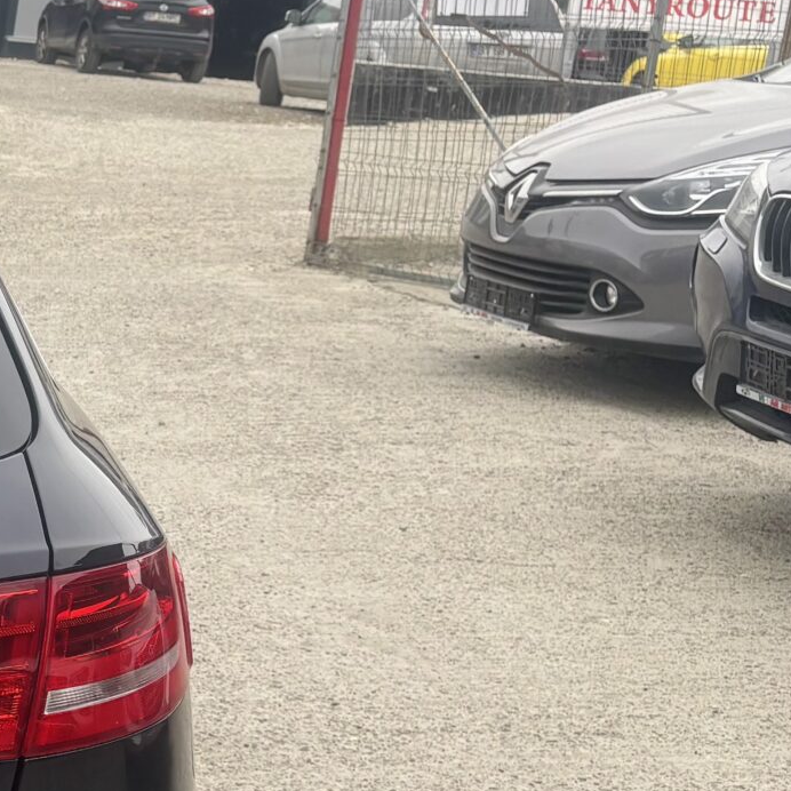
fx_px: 2197
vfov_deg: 20.4
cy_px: 404
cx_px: -557
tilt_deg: -9.9
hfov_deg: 17.3
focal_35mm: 85
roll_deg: -5.5
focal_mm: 5.96
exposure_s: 1/413
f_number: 1.6
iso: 50
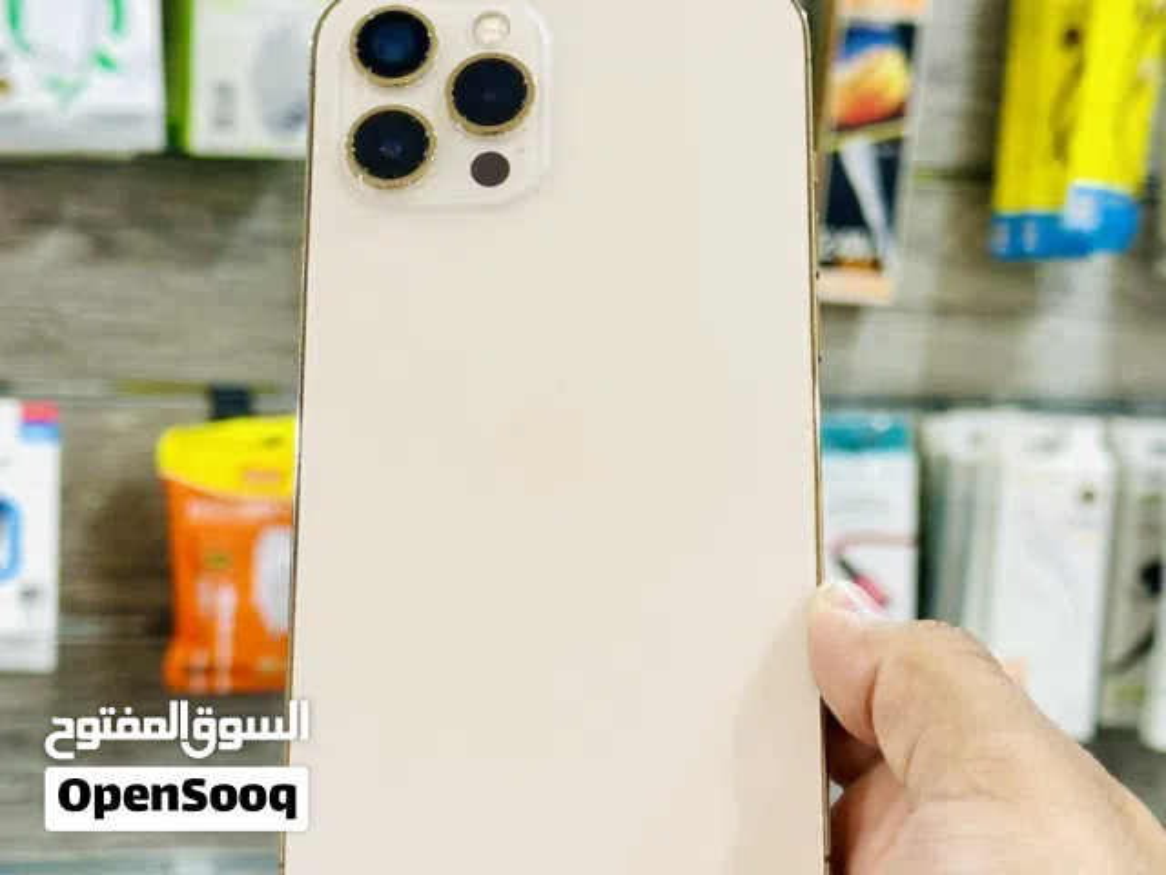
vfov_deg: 30.3
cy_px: 438
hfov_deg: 39.7
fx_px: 1617
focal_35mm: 48
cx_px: 583
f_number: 1.78
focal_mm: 6.86
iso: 80
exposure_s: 1/101
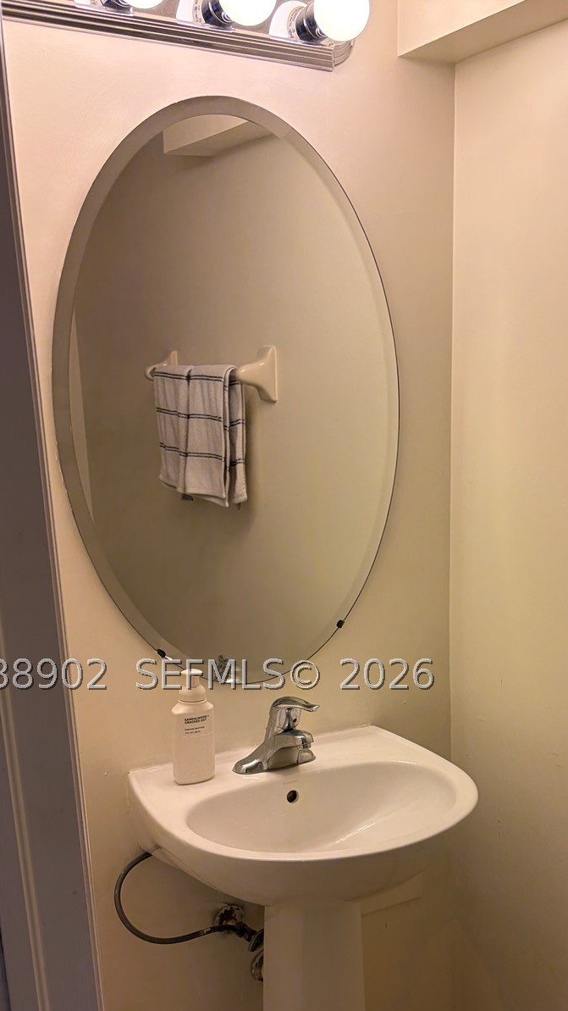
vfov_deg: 51.8
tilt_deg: -17.1
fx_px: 1018
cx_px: 384
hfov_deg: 30.9
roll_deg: +0.7
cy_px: 675
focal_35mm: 38
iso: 50
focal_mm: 5.96
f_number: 1.6
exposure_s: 1/120
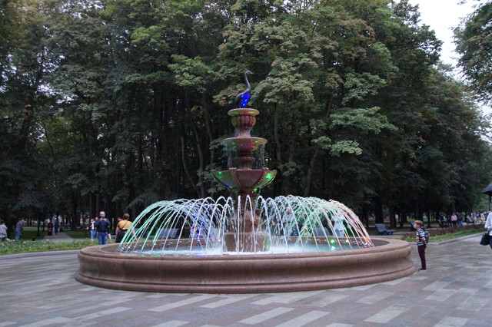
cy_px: 164
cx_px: 246
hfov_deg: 57.2
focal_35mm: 33
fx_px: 451
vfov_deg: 39.9
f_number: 4
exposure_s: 1/60
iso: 3200
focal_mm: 22
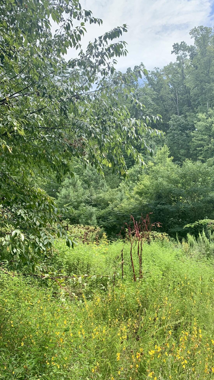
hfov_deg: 39.8
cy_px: 192
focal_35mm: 29
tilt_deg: +13.6
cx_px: 137
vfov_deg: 66.1
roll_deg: +0.7
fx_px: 293
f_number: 1.8
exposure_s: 1/732
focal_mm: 4.25
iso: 25
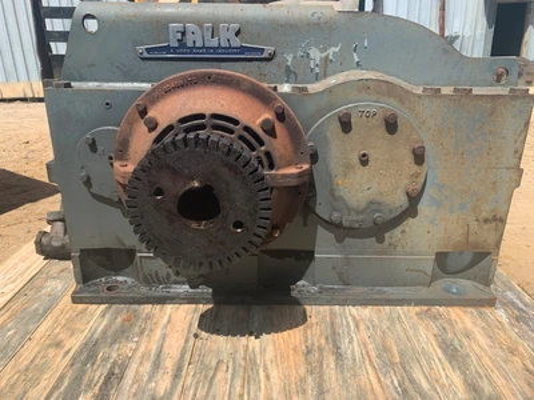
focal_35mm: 26
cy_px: 200
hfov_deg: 67.3
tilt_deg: -18.8
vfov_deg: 53.1
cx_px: 267
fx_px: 401
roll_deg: +2.2
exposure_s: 1/1490
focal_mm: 4.25
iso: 25
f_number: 1.8
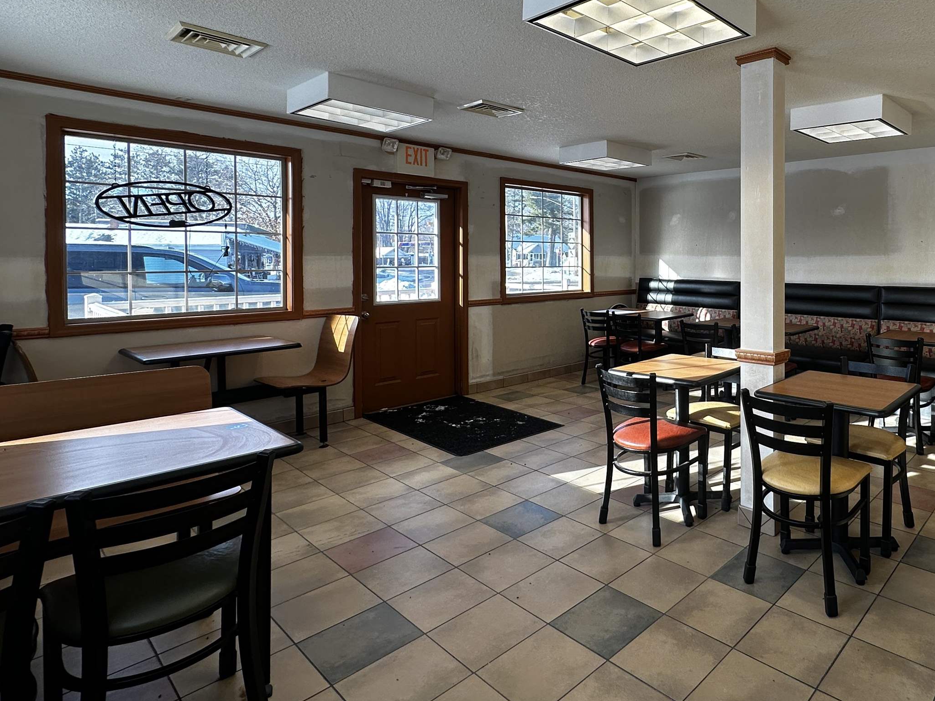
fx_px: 567
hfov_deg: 74.4
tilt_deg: -0.4
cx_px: 679
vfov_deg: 62.6
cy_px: 266
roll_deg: -0.1
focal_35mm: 21
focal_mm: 2.22
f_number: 2.2
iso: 40
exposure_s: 1/192
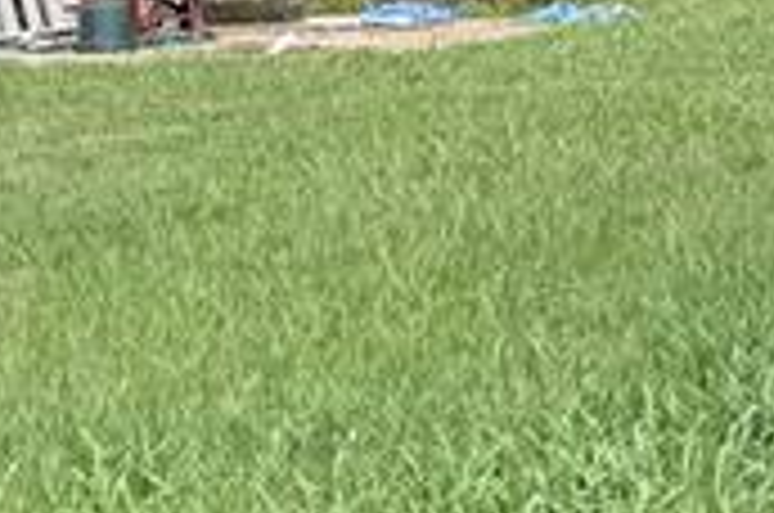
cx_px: -432
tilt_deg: +2.8
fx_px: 3198
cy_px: -94
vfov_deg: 9.1
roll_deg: +0.6
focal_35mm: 149
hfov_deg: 13.0
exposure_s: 1/772
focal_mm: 6.76
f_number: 1.78
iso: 80
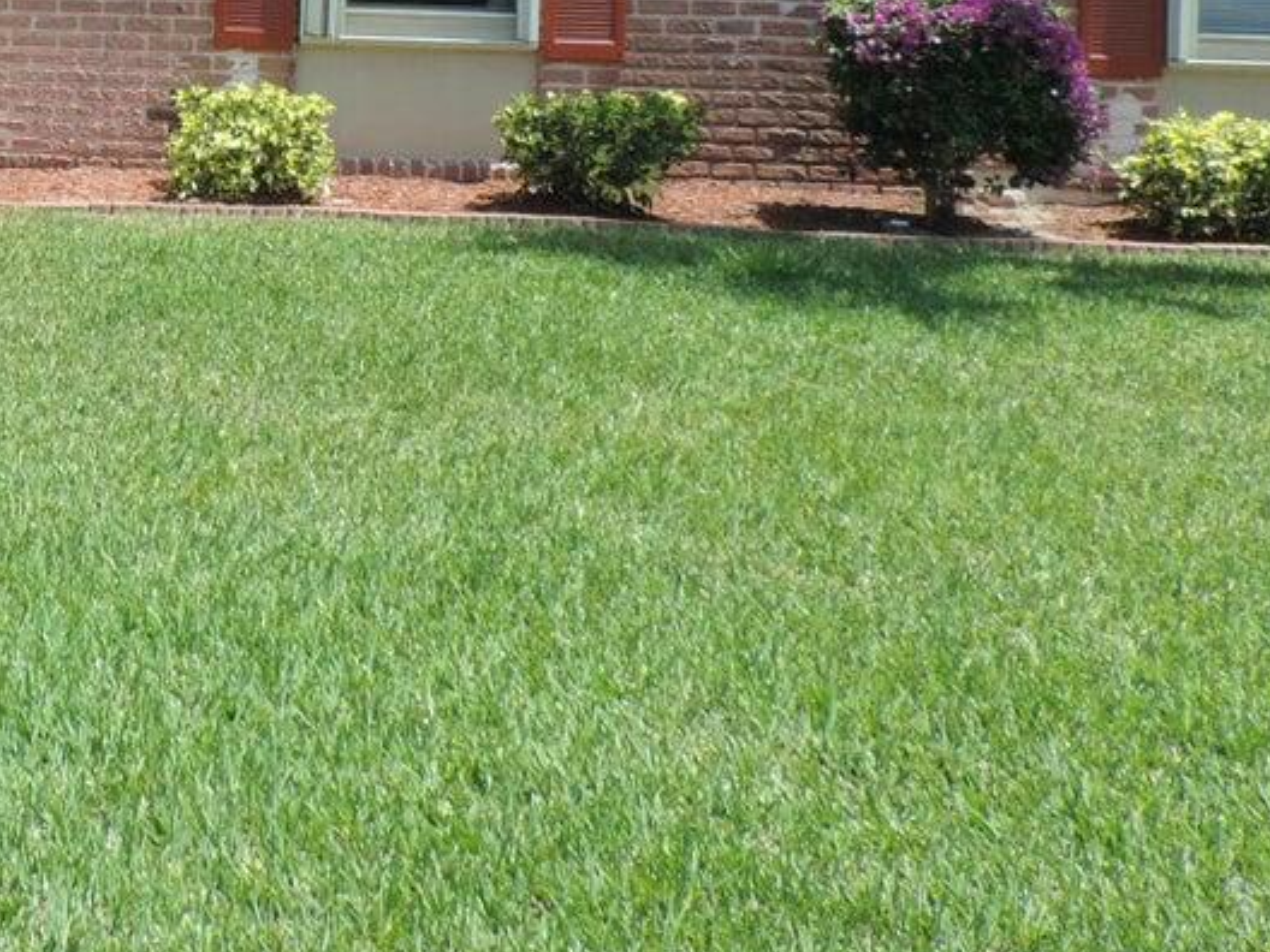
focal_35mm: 62
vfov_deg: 22.1
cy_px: -139
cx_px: -138
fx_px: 2275
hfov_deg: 28.3
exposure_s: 1/500
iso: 79
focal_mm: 4.3
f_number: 3
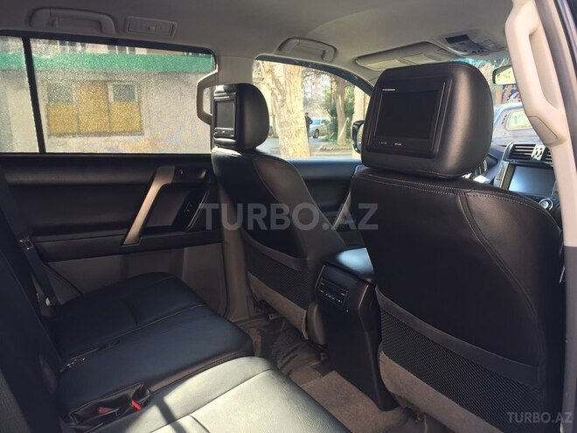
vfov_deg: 48.2
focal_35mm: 29
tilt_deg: -13.3
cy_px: 216
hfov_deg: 61.7
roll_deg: +1.8
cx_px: 288
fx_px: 483
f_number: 2.2
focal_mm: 4.15
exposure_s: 1/100
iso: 50
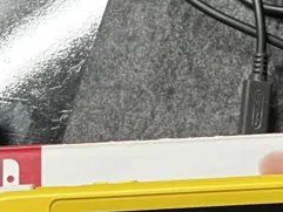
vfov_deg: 21.3
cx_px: 274
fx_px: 564
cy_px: 109
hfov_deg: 26.8
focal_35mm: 69
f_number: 1.6
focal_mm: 5.1
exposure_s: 1/33
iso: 400
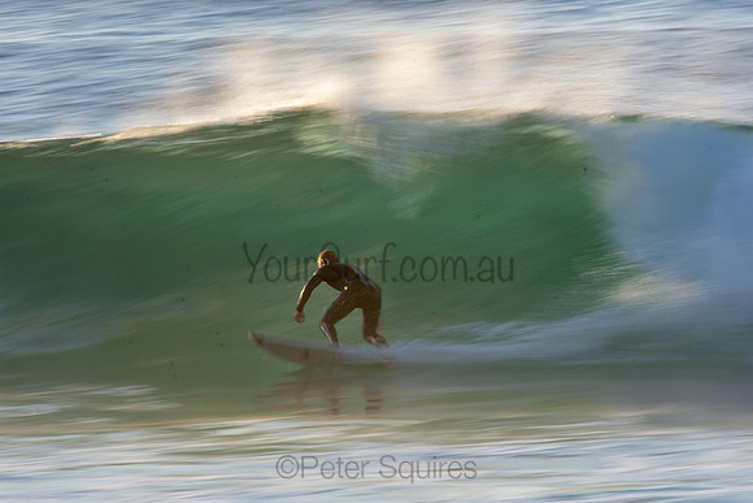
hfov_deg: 2.7
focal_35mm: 750
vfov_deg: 1.8
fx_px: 15690
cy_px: 252
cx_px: 376
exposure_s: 1/25
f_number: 20
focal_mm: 500
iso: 100
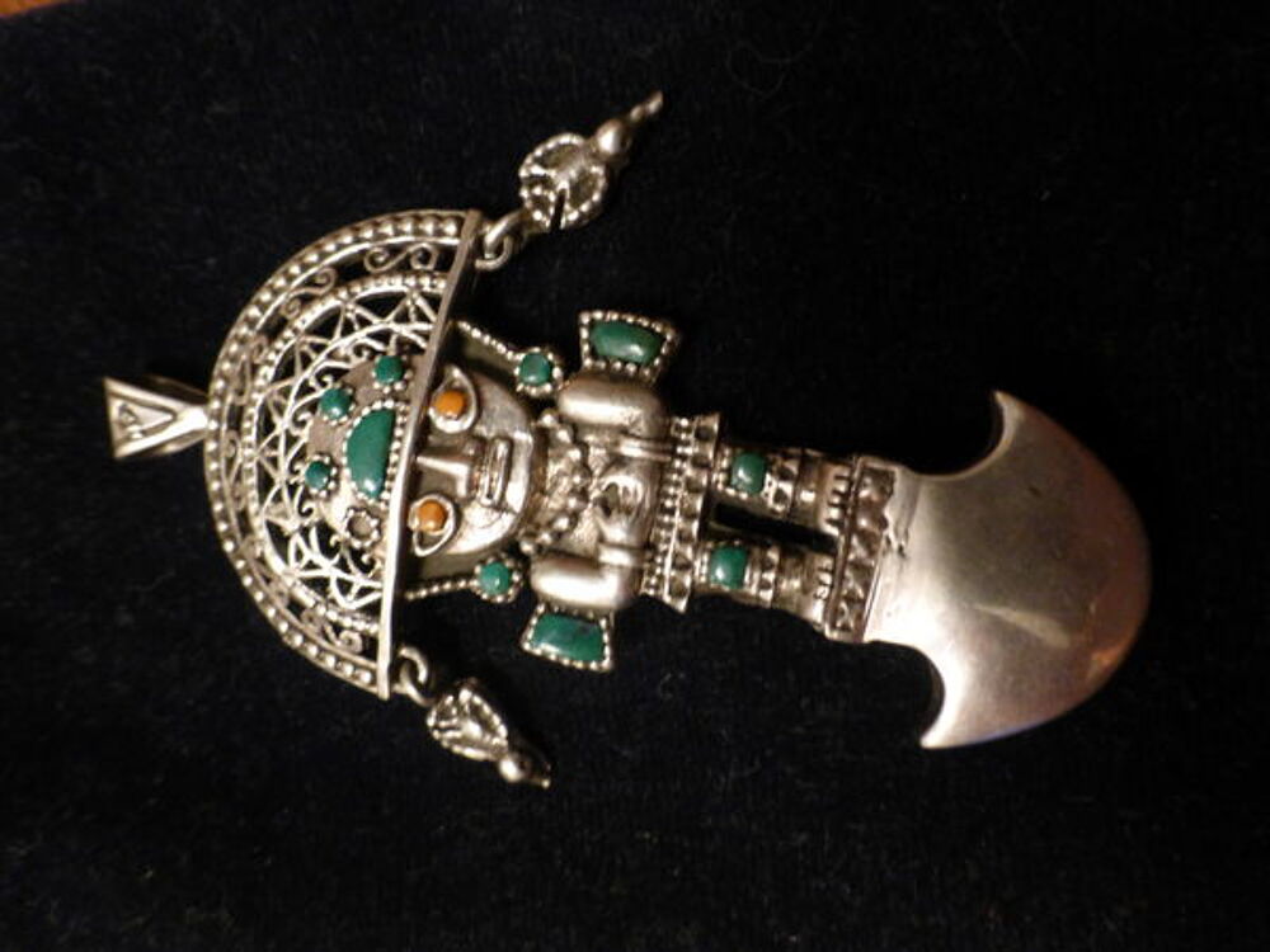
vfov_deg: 54.9
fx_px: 917
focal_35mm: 25
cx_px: 635
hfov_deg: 69.4
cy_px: 476
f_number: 3.3
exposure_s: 1/10
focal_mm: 4.3
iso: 400
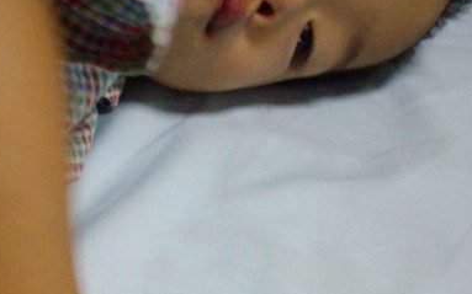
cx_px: 120
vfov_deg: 15.5
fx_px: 1054
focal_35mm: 82
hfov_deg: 25.0
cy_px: 317
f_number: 2.8
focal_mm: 6.2
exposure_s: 1/30
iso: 400
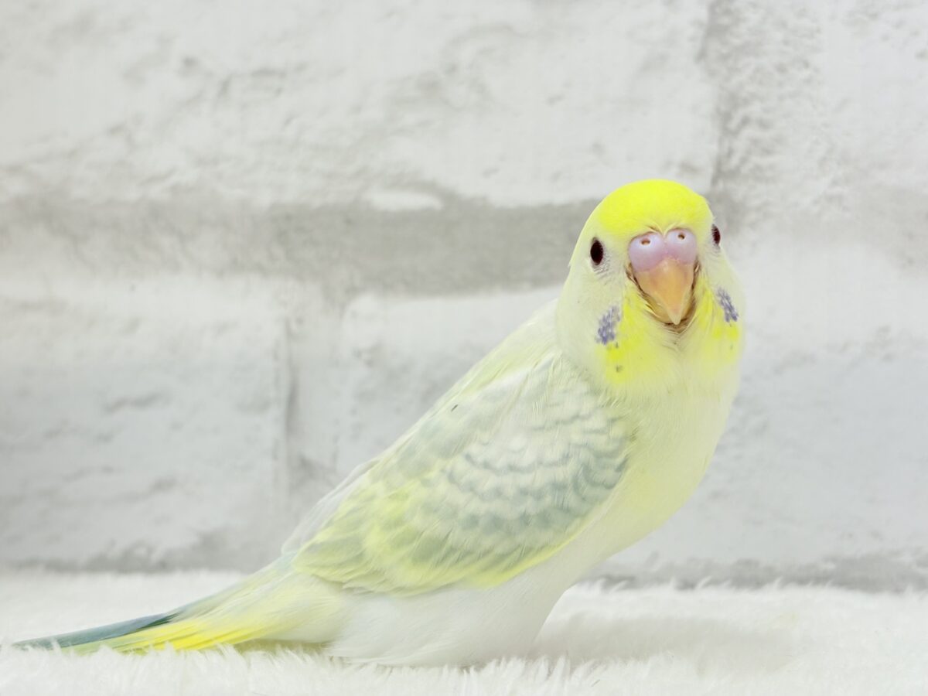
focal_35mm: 52
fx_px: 1394
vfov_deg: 28.0
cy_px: 348
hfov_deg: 36.8
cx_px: 464
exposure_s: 1/100
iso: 64
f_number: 1.6
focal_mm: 5.96
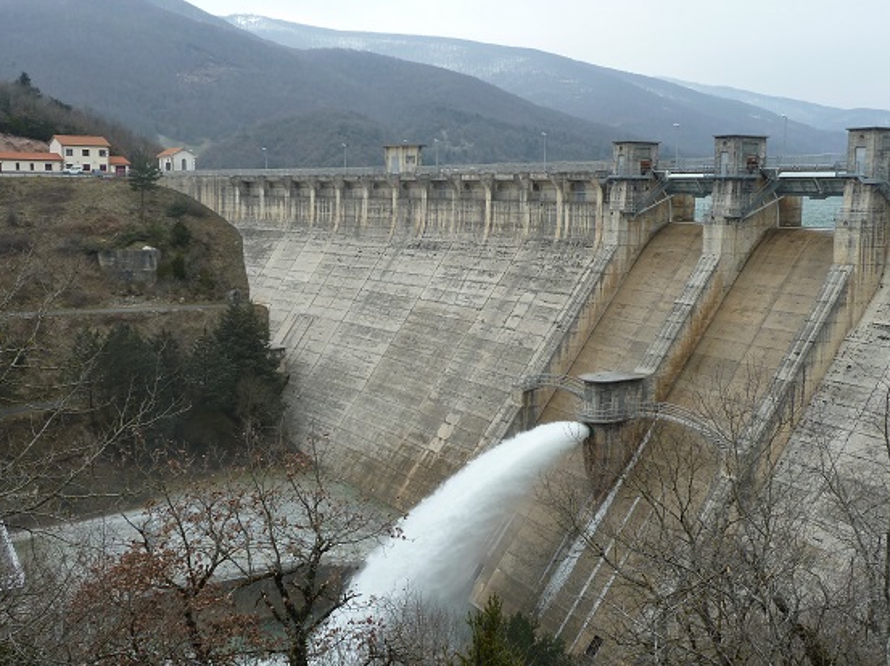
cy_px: 343
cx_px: 435
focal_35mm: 38
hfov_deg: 49.0
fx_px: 976
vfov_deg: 37.7
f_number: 4
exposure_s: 1/250
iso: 80
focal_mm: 5.7
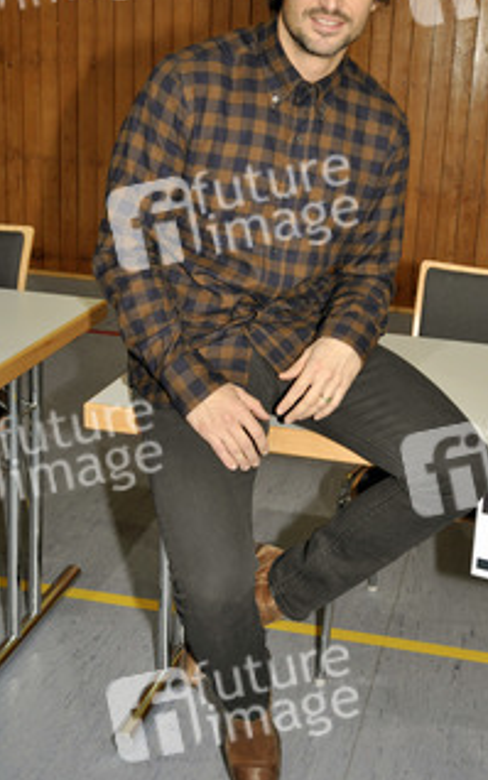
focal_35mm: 50
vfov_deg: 40.2
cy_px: 336
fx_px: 1063
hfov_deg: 25.8
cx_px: 305
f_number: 4
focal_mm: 26
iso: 800
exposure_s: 1/60
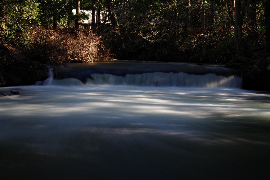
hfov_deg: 46.4
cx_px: 135
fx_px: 315
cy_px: 90
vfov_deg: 31.9
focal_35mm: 42
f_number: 13
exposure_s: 2.5
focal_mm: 28
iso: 100
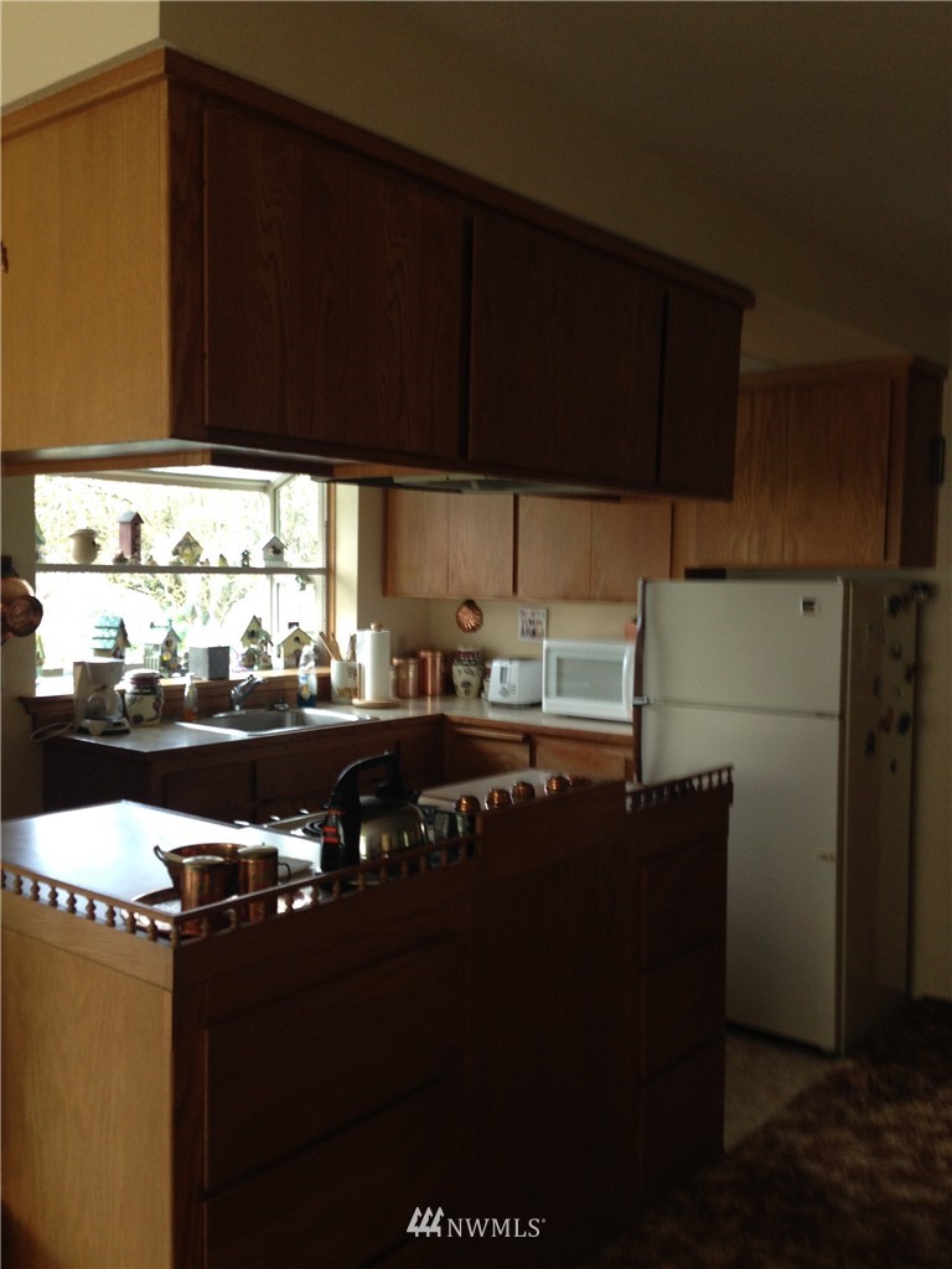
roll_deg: -1.3
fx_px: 1210
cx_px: 476
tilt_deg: -2.1
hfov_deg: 42.9
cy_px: 634
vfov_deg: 55.4
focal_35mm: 33
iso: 80
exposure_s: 1/20
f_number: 2.4
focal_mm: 4.12
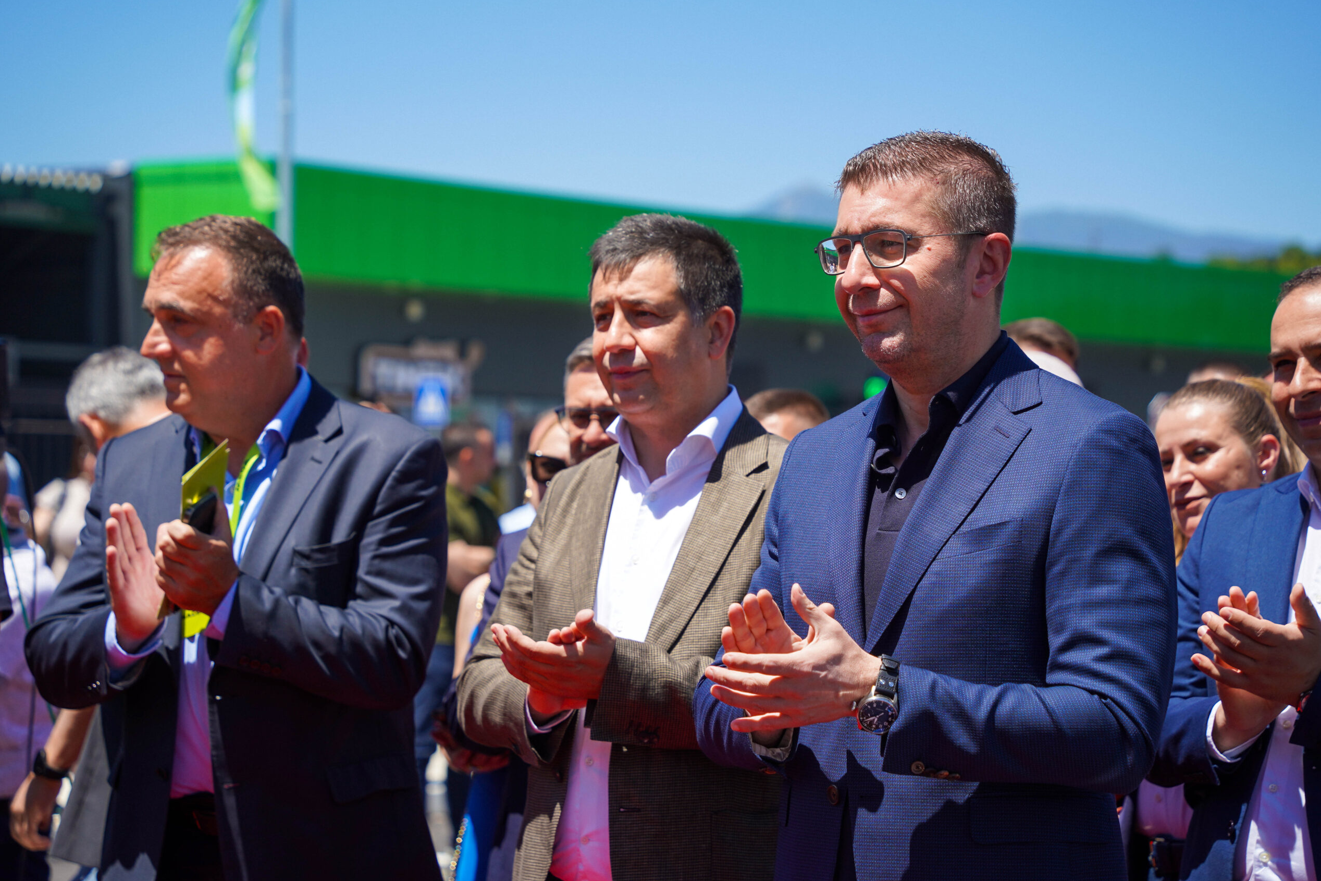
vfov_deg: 13.6
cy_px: 443
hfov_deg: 20.2
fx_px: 3706
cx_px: 658
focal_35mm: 101
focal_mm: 100
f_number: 4.5
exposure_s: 1/640
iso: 100
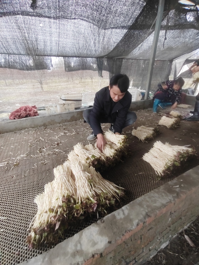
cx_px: 100
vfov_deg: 94.5
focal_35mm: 16
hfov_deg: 78.1
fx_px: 123
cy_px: 132
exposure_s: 1/25
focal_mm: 1.68
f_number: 2.2
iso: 139
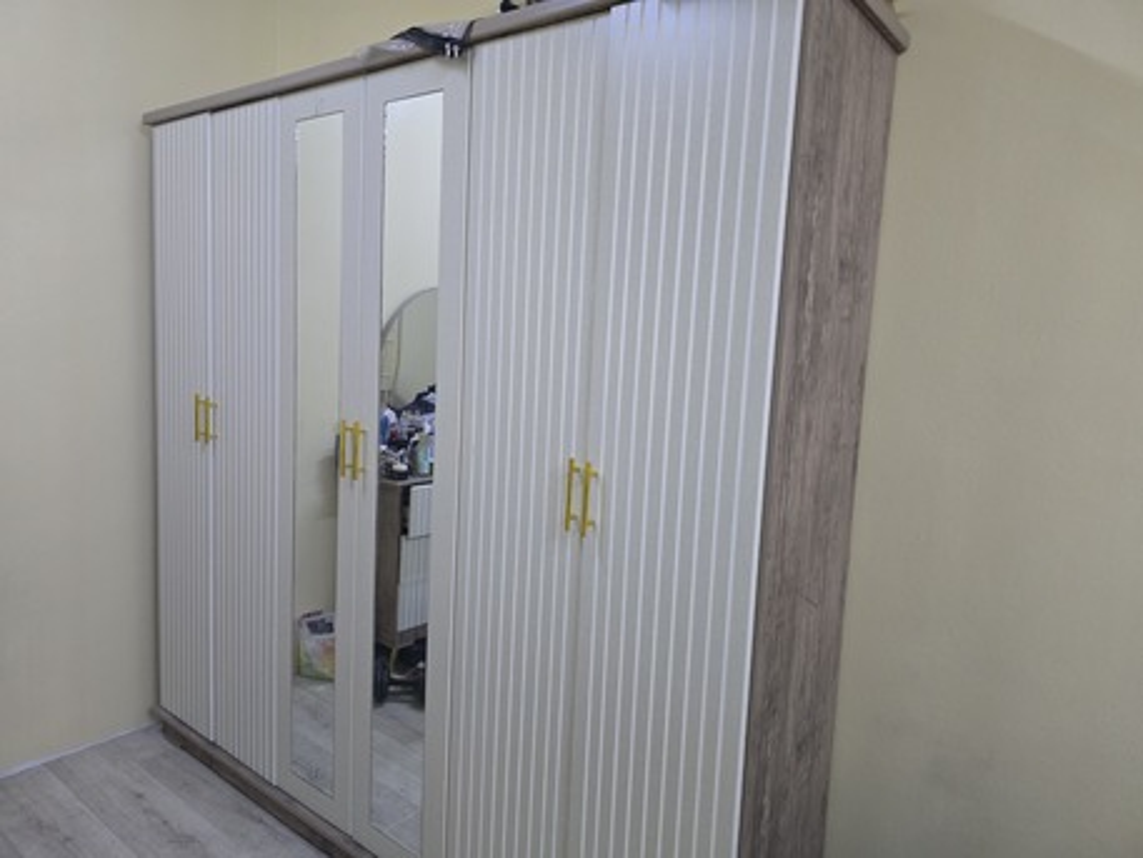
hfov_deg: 73.9
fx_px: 760
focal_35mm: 23
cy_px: 429
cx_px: 572
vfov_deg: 58.9
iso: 800
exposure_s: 1/60
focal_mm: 6.3
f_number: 1.7
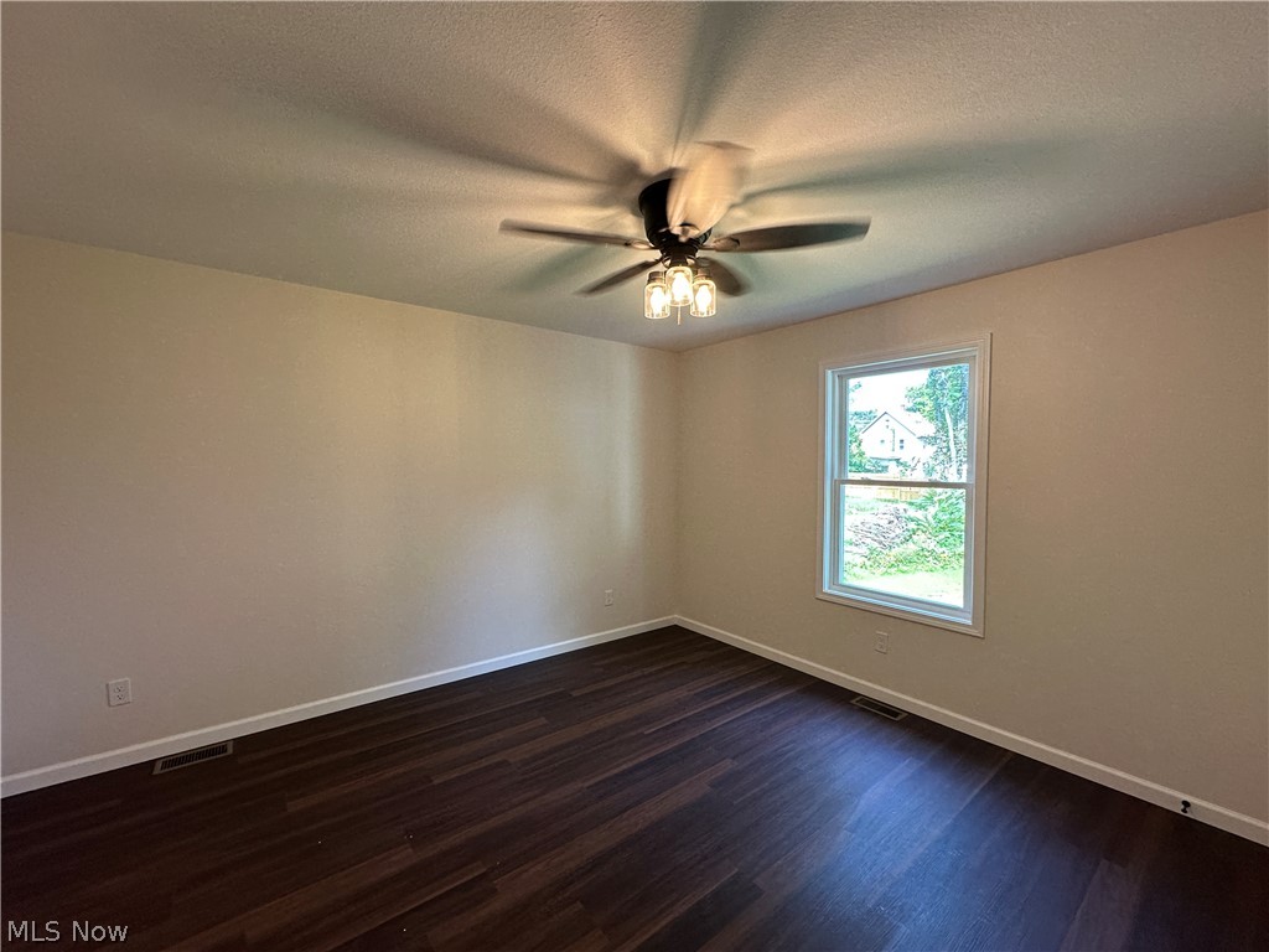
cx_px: 634
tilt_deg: -1.6
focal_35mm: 14
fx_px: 513
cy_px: 476
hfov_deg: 102.1
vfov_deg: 85.7
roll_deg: -0.5
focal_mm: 2.22
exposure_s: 1/120
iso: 160
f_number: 2.2
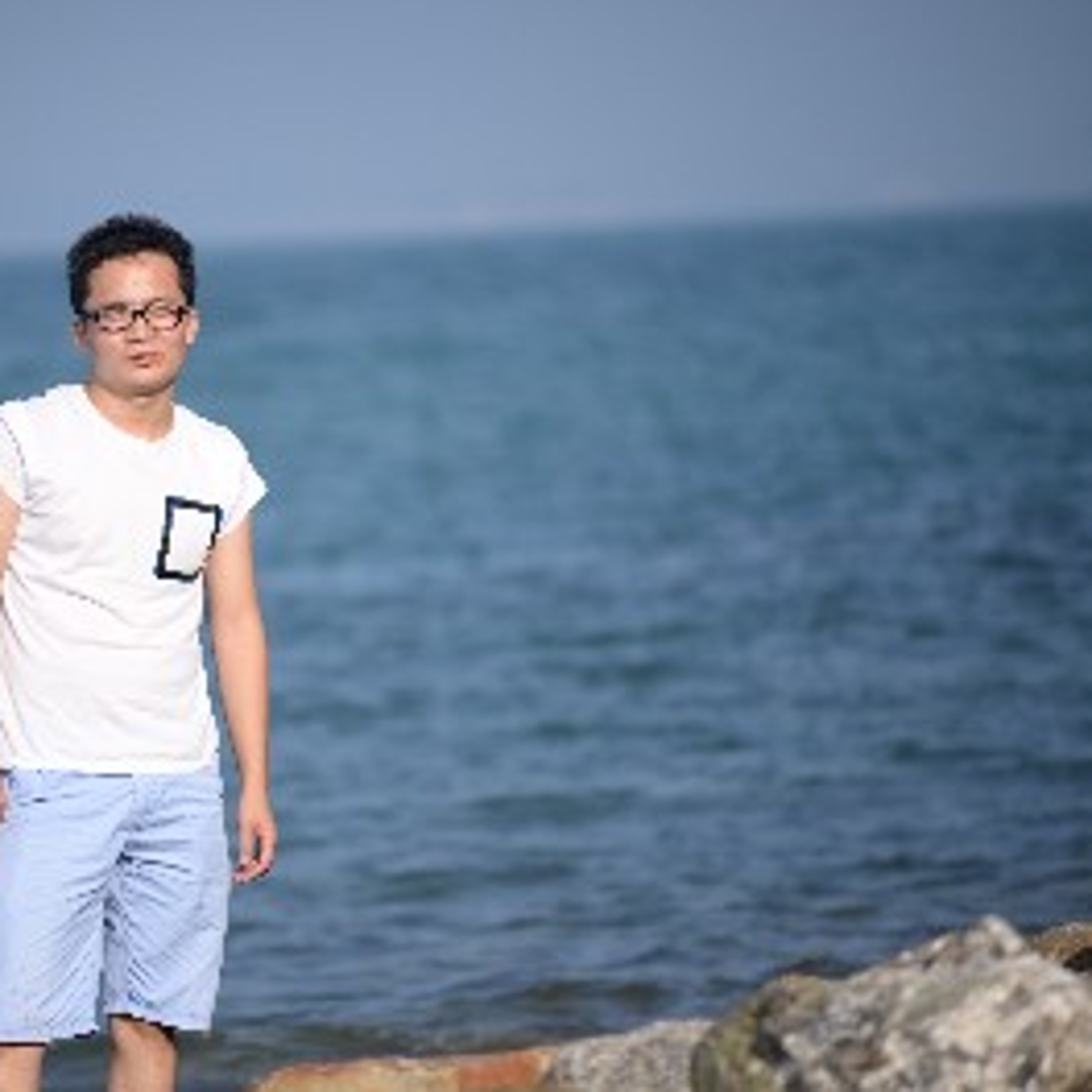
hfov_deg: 6.5
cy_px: 544
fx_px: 9636
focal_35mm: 270
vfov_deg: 6.5
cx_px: 327
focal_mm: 210
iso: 200
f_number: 4
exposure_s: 1/1600
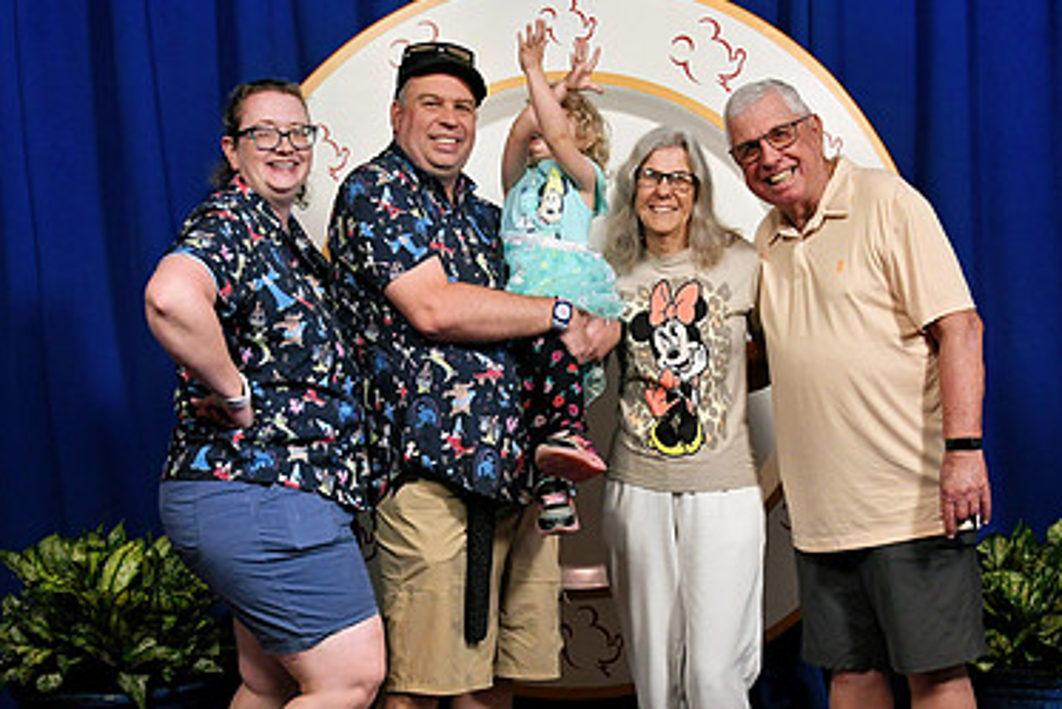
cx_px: 604
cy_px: 477
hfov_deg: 35.6
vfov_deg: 24.1
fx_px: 1653
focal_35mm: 56
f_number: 7.1
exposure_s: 1/125
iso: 1000
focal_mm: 24
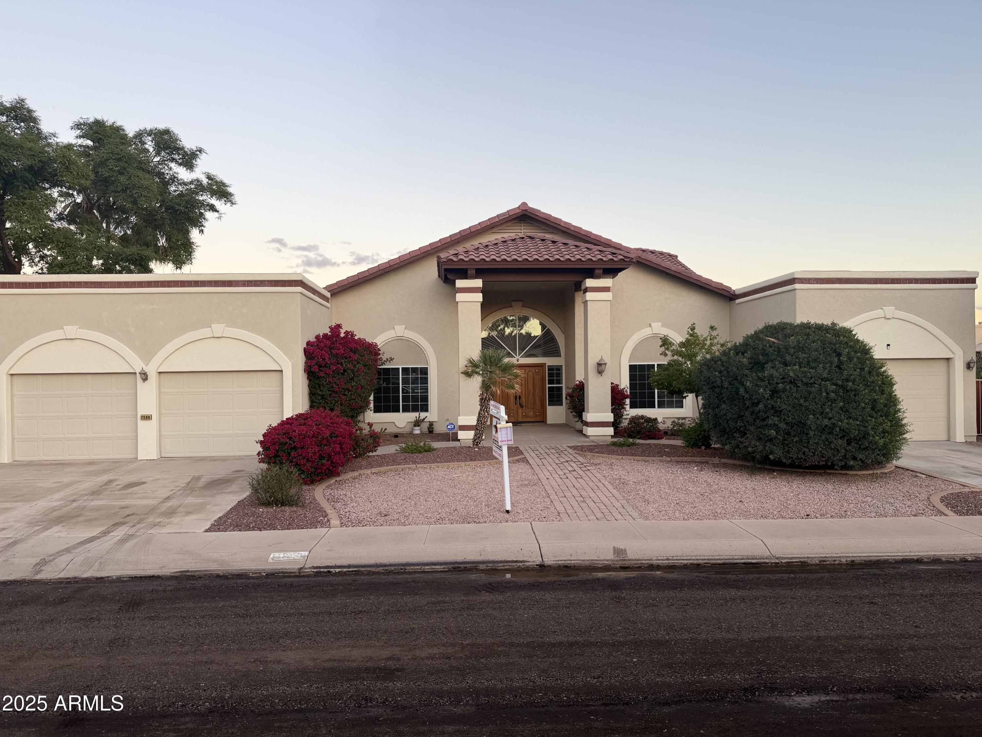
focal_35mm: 24
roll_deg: +0.7
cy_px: 368
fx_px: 681
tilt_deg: -0.3
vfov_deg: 56.8
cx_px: 491
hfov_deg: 71.6
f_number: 1.78
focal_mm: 6.76
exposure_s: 1/256
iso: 64
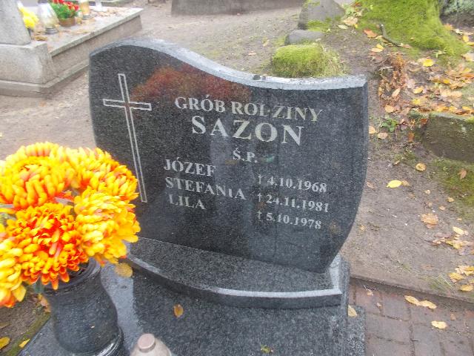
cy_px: 178
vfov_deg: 53.1
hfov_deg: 67.3
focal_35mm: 26
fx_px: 356
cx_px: 237
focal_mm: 4.6
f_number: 3.2
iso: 180
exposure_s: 1/25
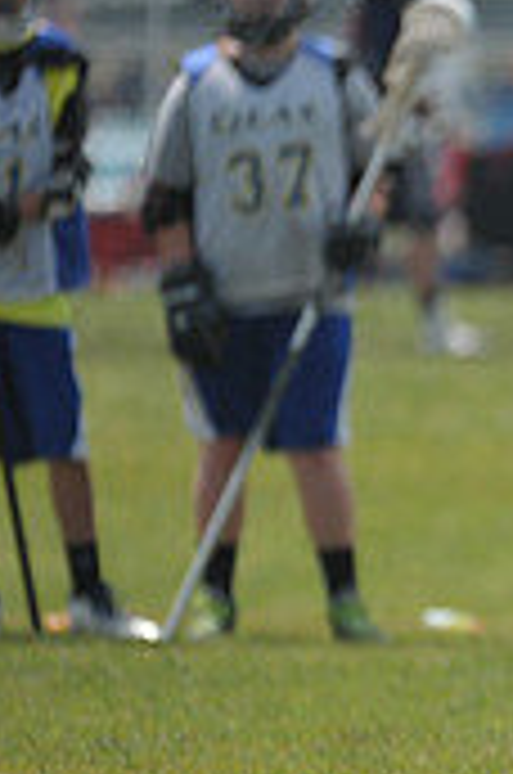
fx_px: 24657
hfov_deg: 1.2
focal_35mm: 1149
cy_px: 450
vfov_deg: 1.8
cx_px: 1107
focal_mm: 340
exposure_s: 1/3200
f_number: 4
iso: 640
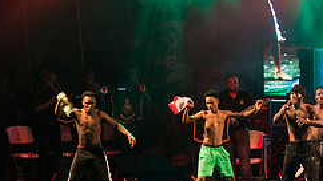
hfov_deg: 4.6
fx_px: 3973
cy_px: 73
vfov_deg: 2.6
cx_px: 351
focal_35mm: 464
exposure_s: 1/200
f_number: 5.6
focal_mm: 185
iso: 3200
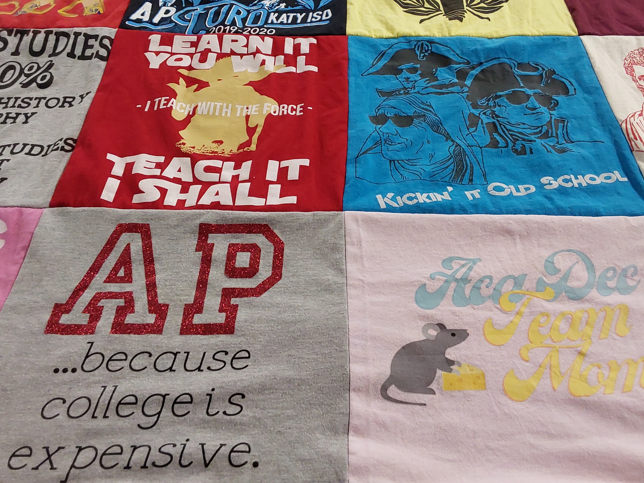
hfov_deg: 49.0
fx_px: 707
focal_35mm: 38
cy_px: 165
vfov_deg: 37.4
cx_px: 340
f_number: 1.9
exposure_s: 1/60
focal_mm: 2.91
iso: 100
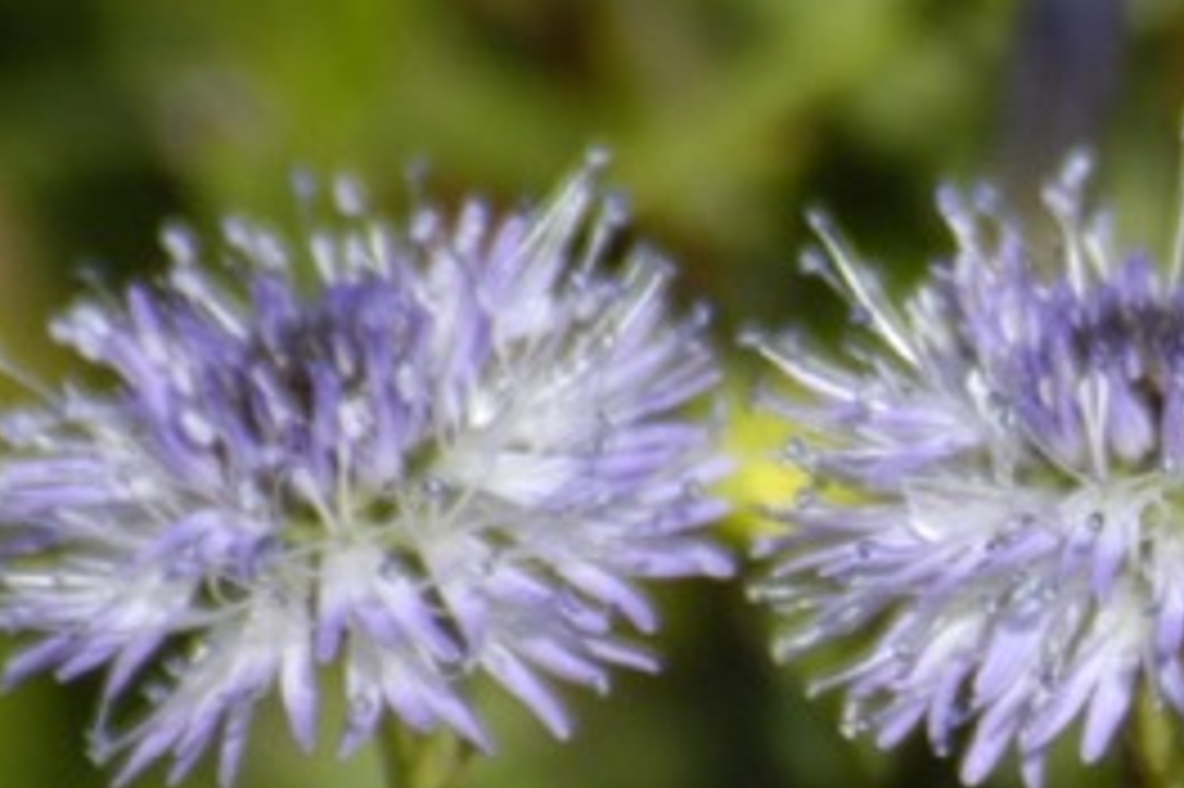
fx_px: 104879
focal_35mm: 3191
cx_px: 1553
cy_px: 1304
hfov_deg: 0.6
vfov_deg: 0.4
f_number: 8
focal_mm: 400
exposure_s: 1/400
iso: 200
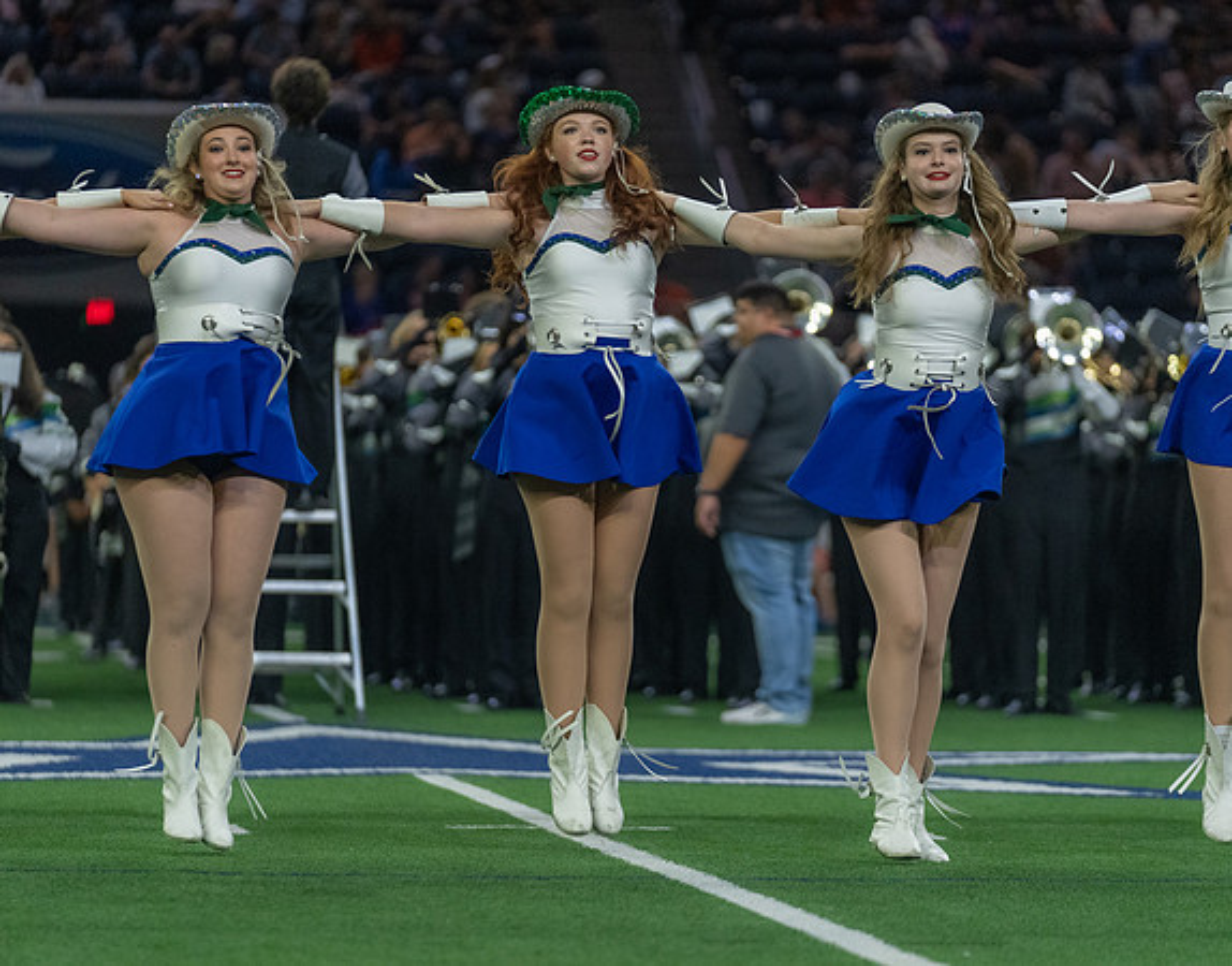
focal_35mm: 210
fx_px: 7611
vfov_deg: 7.3
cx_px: 639
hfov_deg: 9.3
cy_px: 500
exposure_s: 1/1250
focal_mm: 174
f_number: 2.8
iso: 4000
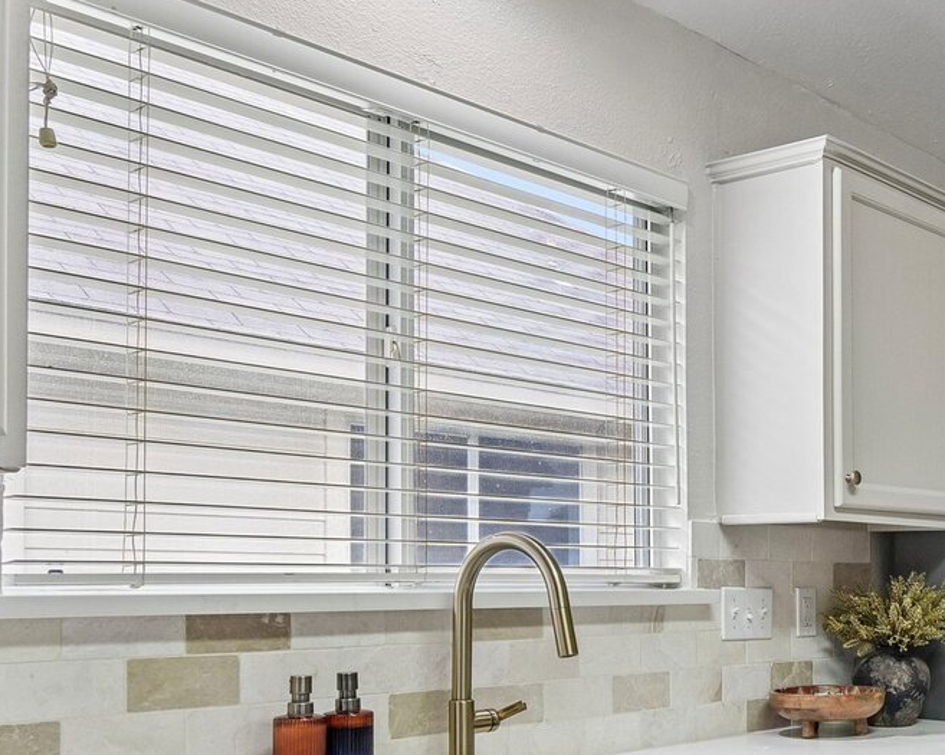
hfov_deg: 35.9
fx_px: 1230
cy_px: 578
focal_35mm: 44
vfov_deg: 33.4
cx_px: 1033
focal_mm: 19
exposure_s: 1/20
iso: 1250
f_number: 8
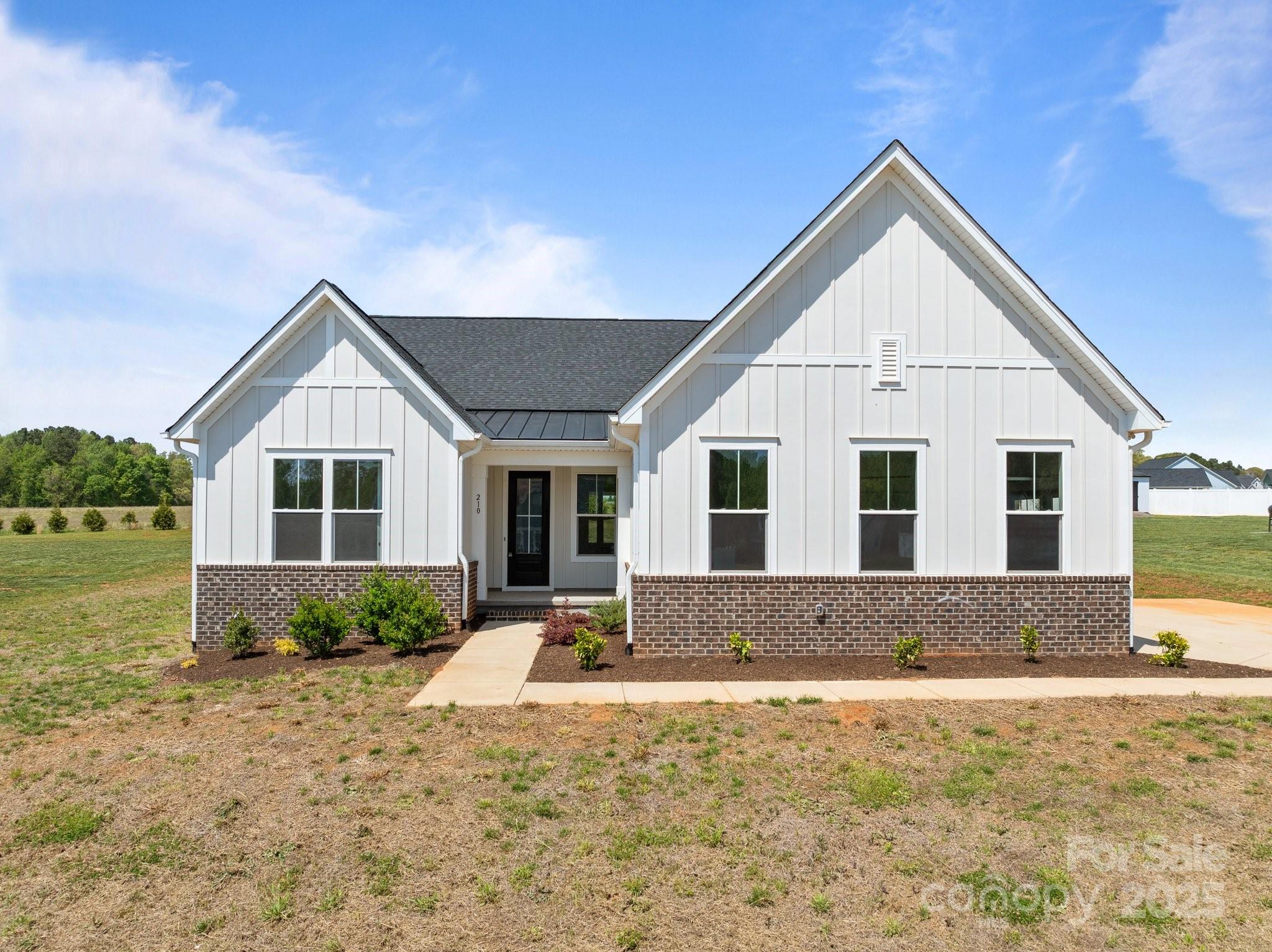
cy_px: 476
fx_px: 881
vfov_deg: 56.8
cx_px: 636
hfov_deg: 71.6
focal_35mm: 24
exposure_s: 1/2000
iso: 100
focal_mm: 12.29
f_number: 2.8
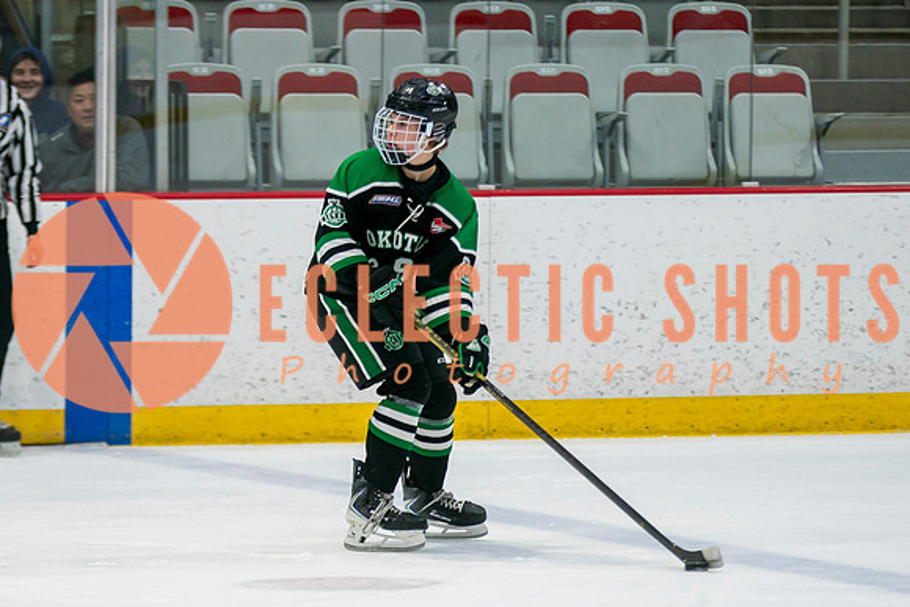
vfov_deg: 4.7
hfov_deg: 7.1
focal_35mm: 291
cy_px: 402
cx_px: 343
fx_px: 7349
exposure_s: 1/640
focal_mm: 145
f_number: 2.8
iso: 640
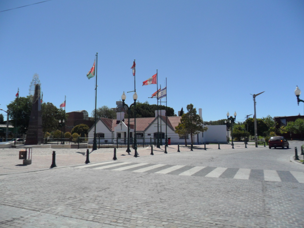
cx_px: 152
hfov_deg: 65.3
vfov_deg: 51.4
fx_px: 237
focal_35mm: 27
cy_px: 114
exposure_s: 1/500
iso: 80
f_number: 8.9
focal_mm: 4.9
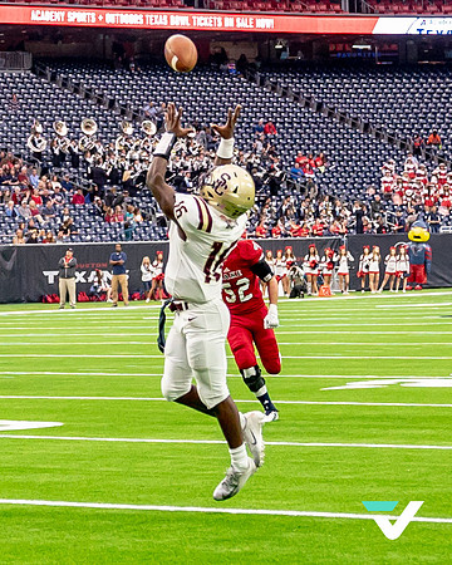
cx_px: 90
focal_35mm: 171
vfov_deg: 11.3
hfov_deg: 9.0
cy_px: 246
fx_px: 2866
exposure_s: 1/2000
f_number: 2.8
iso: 2500
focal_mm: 48
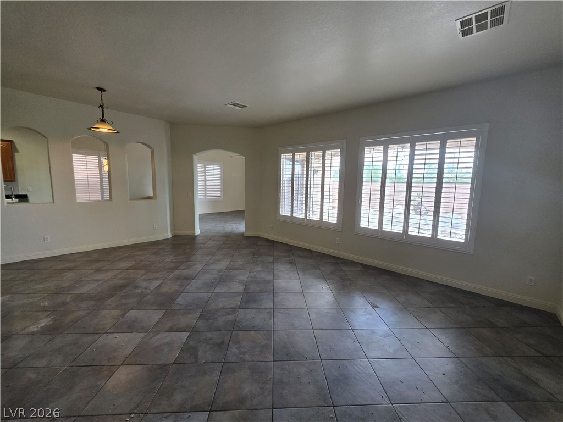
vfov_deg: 89.9
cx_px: 282
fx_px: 211
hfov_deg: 106.2
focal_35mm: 13
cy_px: 211
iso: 200
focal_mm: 2.2
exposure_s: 1/120
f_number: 1.9
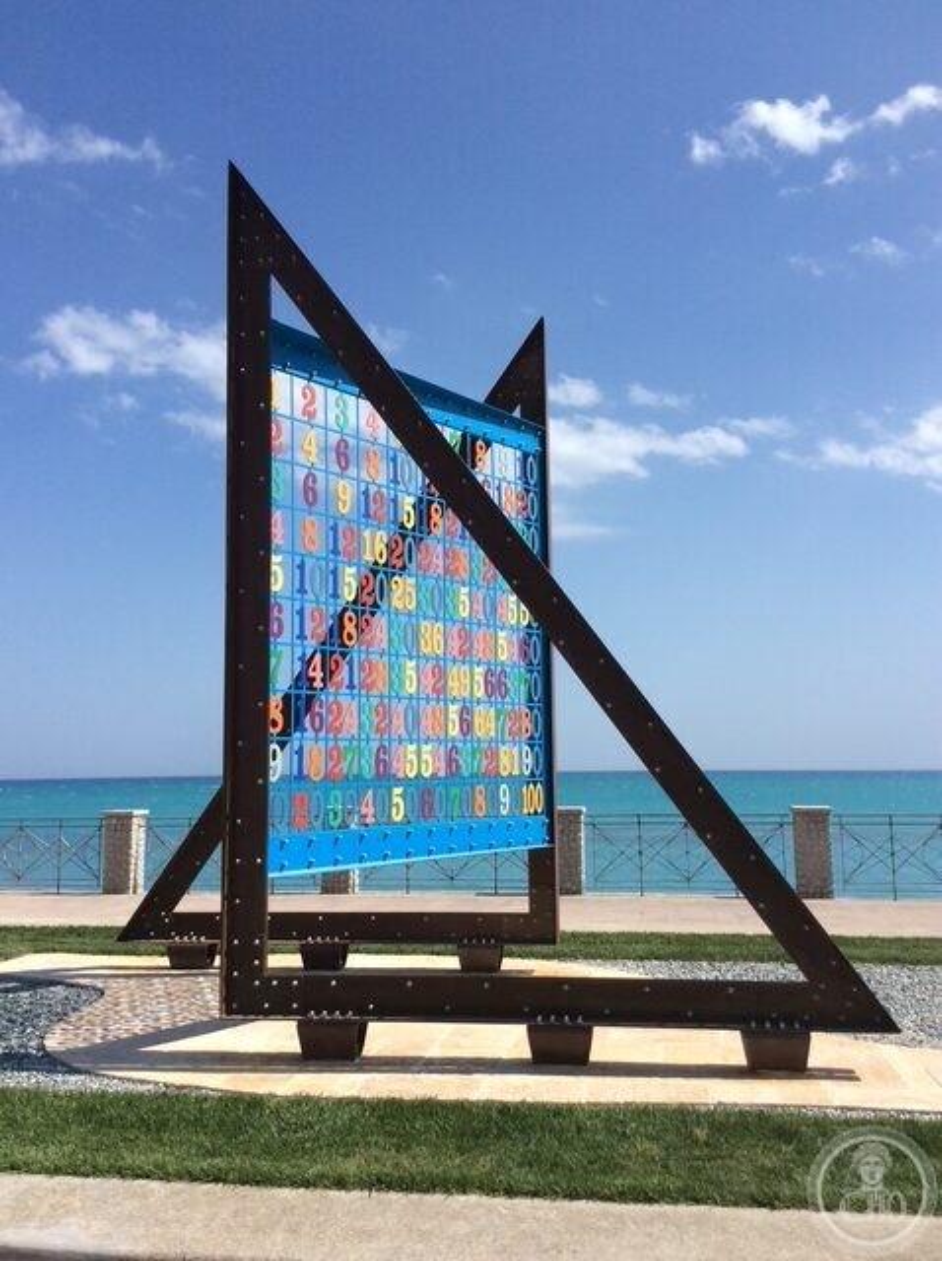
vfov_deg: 56.9
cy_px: 630
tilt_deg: +7.1
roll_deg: +0.2
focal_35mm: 32
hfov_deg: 44.1
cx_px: 471
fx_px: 1164
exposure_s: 1/1789
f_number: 2.4
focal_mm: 3.3
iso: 32
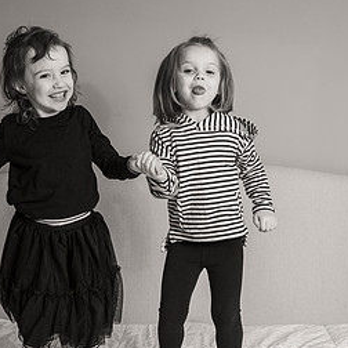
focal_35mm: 56
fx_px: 637
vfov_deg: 30.4
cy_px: 215
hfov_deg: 30.6
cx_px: 184
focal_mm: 27
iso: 400
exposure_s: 1/200
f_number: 5.6
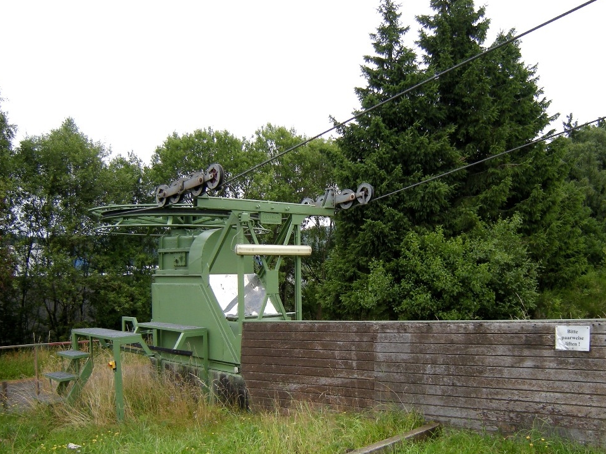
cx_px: 342
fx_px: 613
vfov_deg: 40.5
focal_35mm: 35
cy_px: 277
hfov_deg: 52.5
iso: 64
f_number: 5.6
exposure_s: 1/160
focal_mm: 4.7
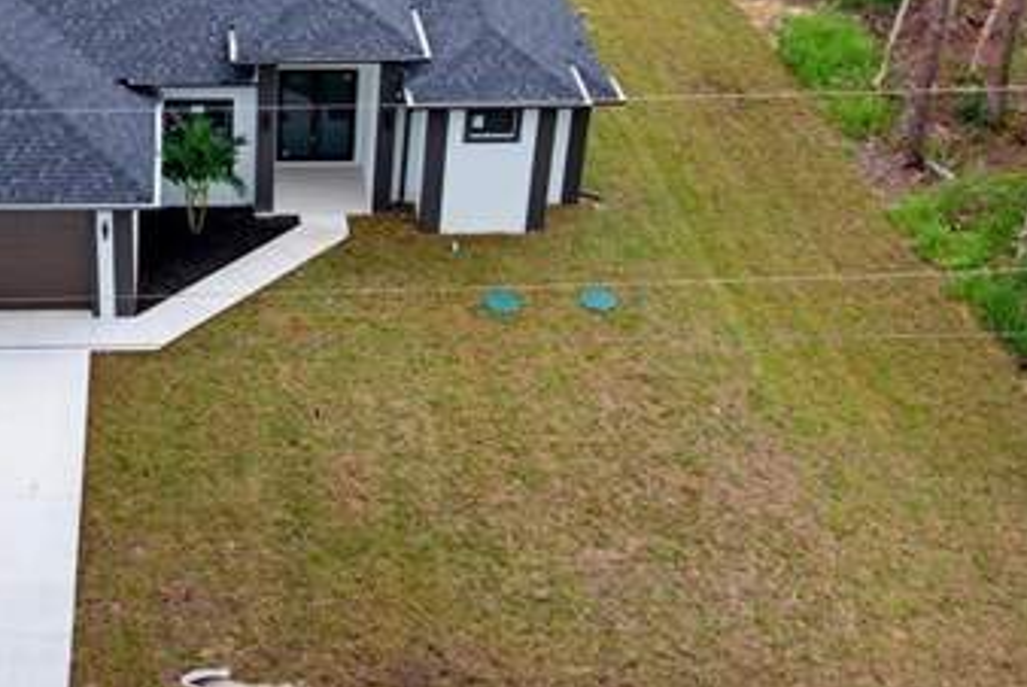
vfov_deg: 22.9
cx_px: 210
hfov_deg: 33.0
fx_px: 1685
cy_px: 198
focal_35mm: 59
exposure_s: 1/50
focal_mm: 8.7
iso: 200
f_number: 1.8
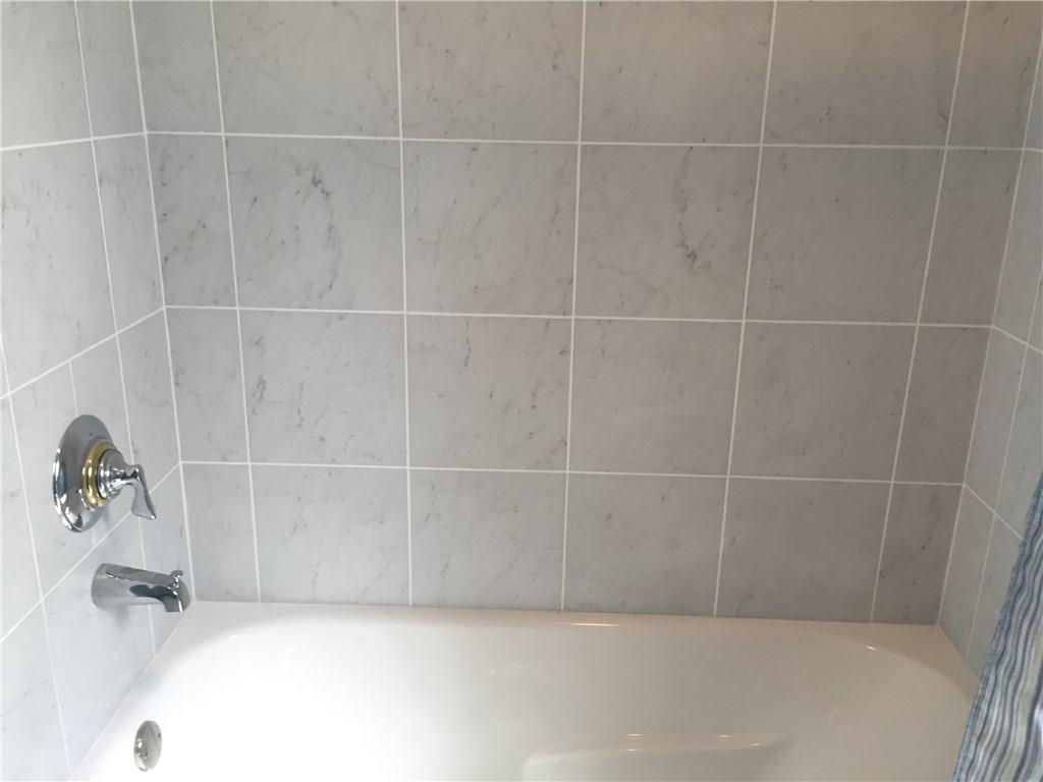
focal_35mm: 29
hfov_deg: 61.7
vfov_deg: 48.2
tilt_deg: -19.4
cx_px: 522
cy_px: 391
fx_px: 874
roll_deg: -1.1
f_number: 2.2
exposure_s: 1/30
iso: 64
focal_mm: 4.15
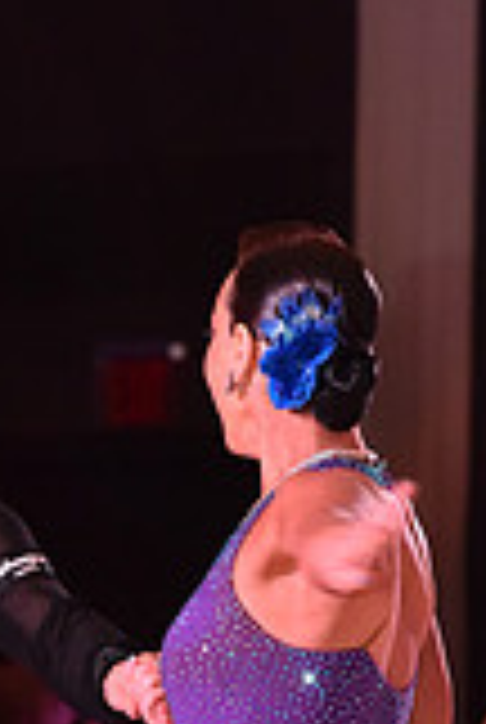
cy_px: 962
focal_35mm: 352
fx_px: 7097
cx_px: 137
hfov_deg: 3.9
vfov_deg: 5.8
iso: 2500
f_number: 5
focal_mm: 98
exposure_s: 1/320
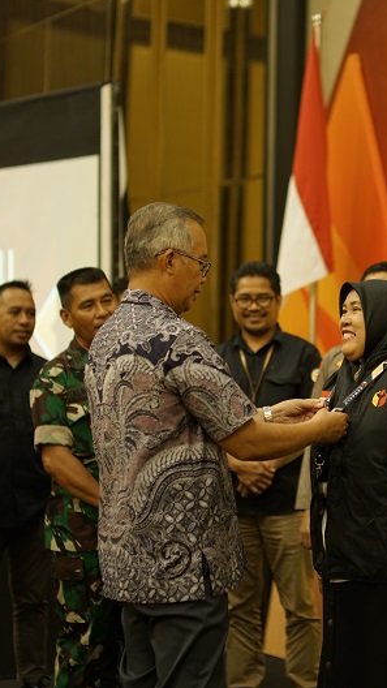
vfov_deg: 26.8
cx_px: 361
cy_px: 343
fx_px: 1441
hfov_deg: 15.1
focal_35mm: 79
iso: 640
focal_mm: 50
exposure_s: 1/160
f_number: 1.4
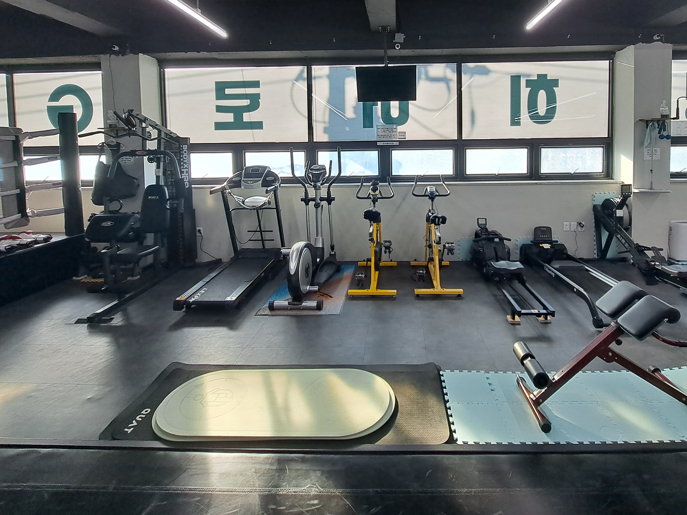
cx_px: 395
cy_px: 181
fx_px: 337
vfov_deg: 73.0
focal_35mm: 17
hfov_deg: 90.4
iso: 50
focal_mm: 1.74
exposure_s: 1/120
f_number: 2.2
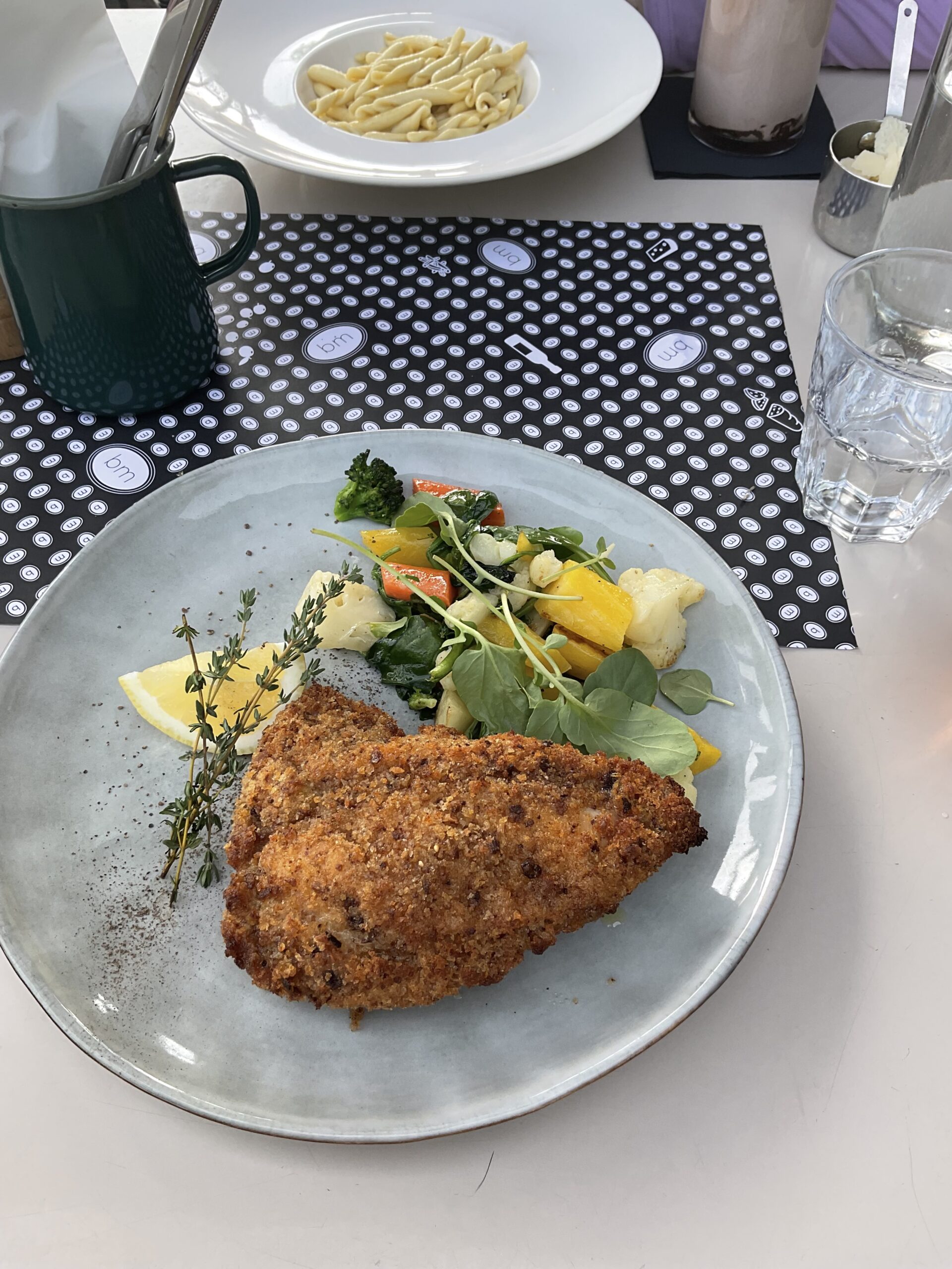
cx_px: 476
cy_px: 634
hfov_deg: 48.2
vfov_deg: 61.7
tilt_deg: -53.5
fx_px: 1063
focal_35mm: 29
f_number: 1.8
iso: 16
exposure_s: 1/209
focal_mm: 3
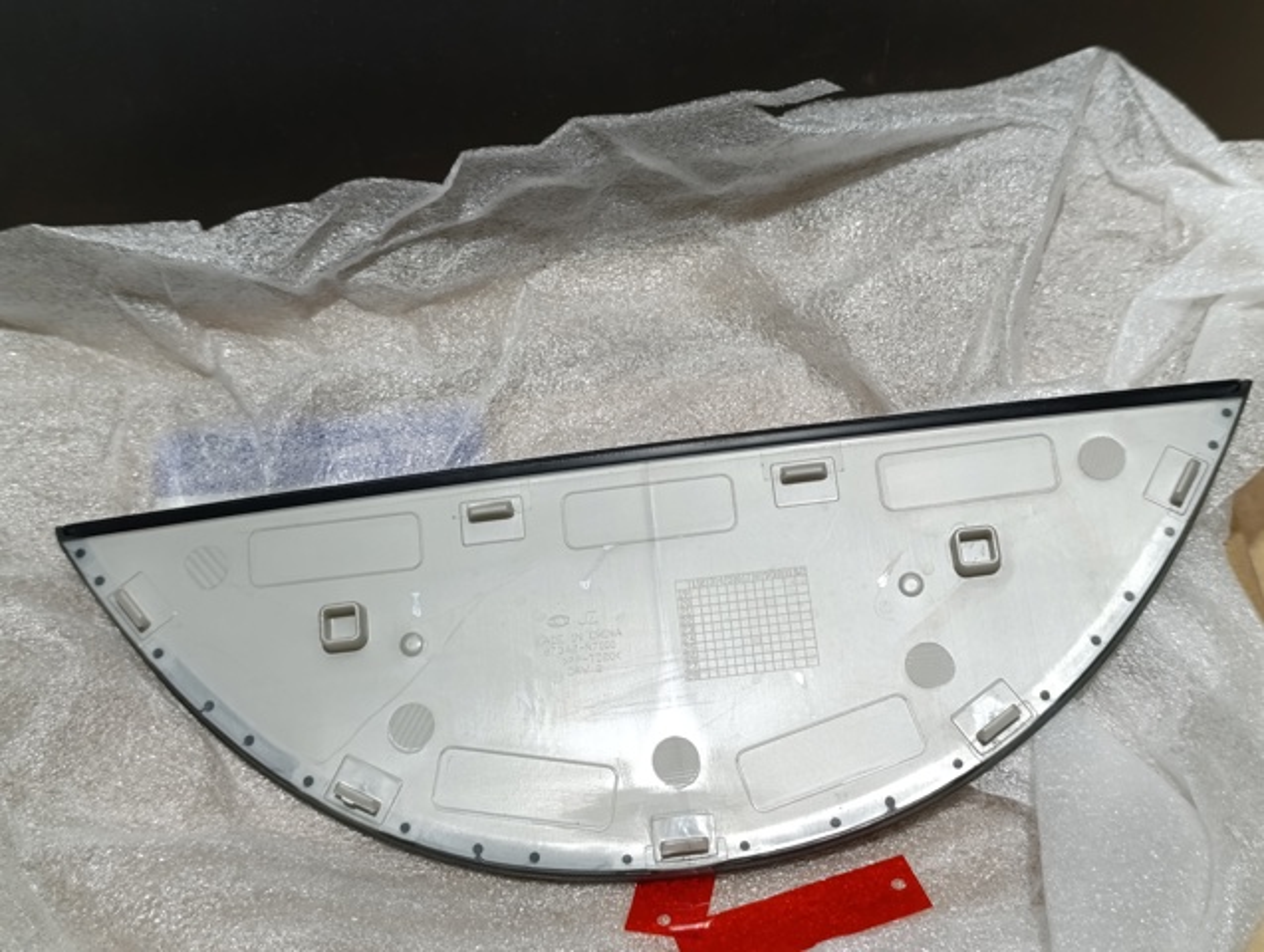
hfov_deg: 41.2
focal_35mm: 46
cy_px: 476
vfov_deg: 31.6
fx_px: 1683
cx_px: 632
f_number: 1.6
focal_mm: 6.14
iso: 400
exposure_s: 1/99.9
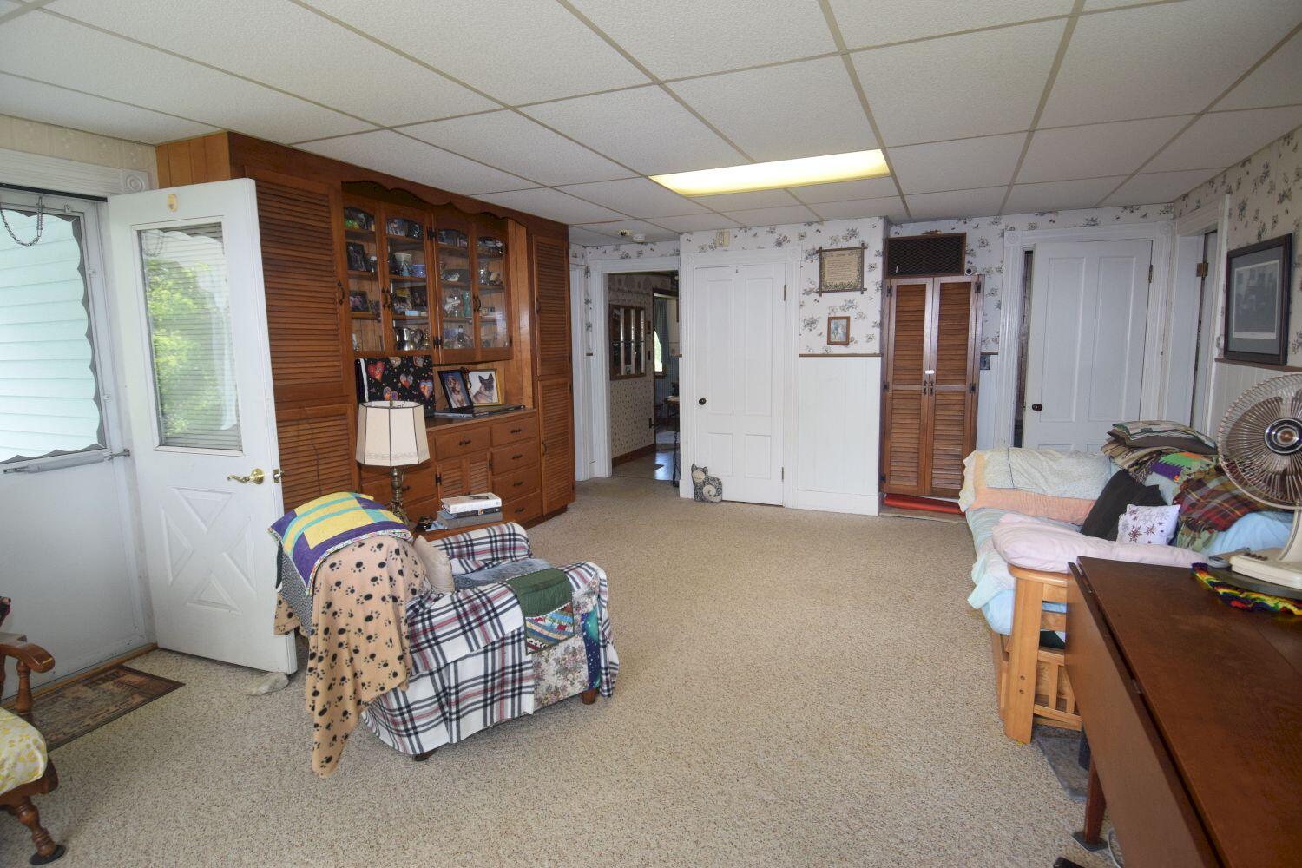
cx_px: 651
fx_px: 651
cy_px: 434
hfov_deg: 90.0
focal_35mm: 18
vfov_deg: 67.4
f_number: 5.6
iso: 800
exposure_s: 1/125
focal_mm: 12
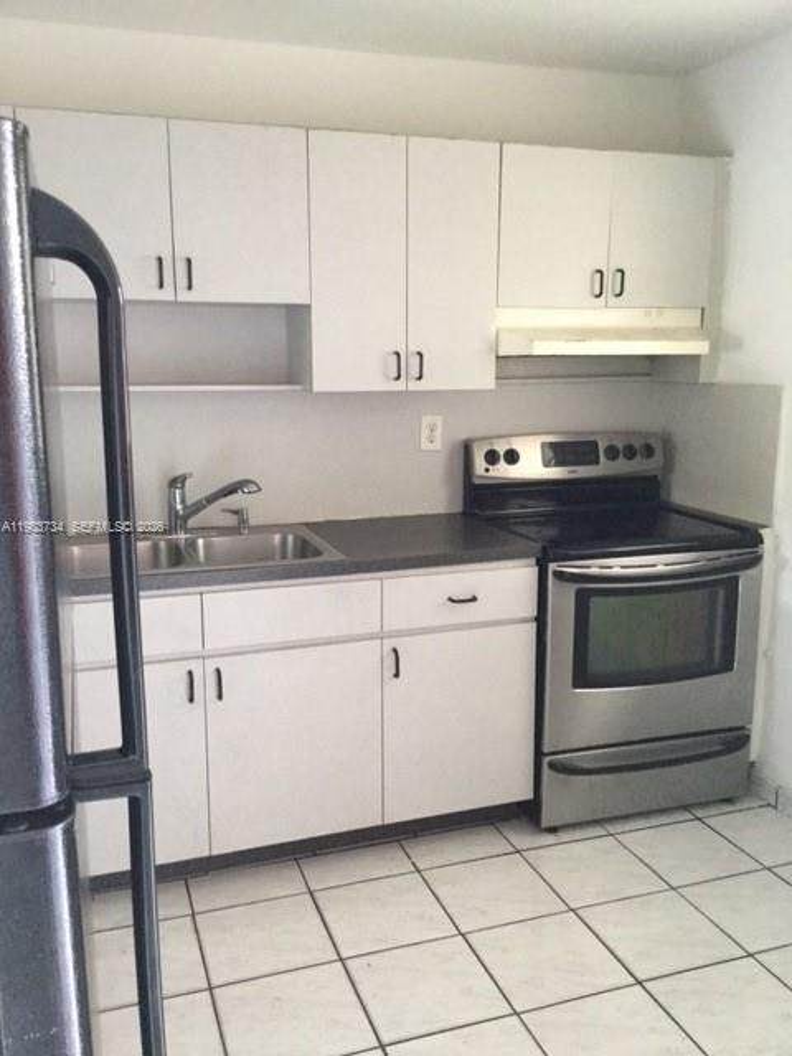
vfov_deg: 58.4
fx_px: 946
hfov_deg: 45.4
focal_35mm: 31
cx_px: 396
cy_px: 528
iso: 200
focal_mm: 3.3
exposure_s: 1/30
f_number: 2.4
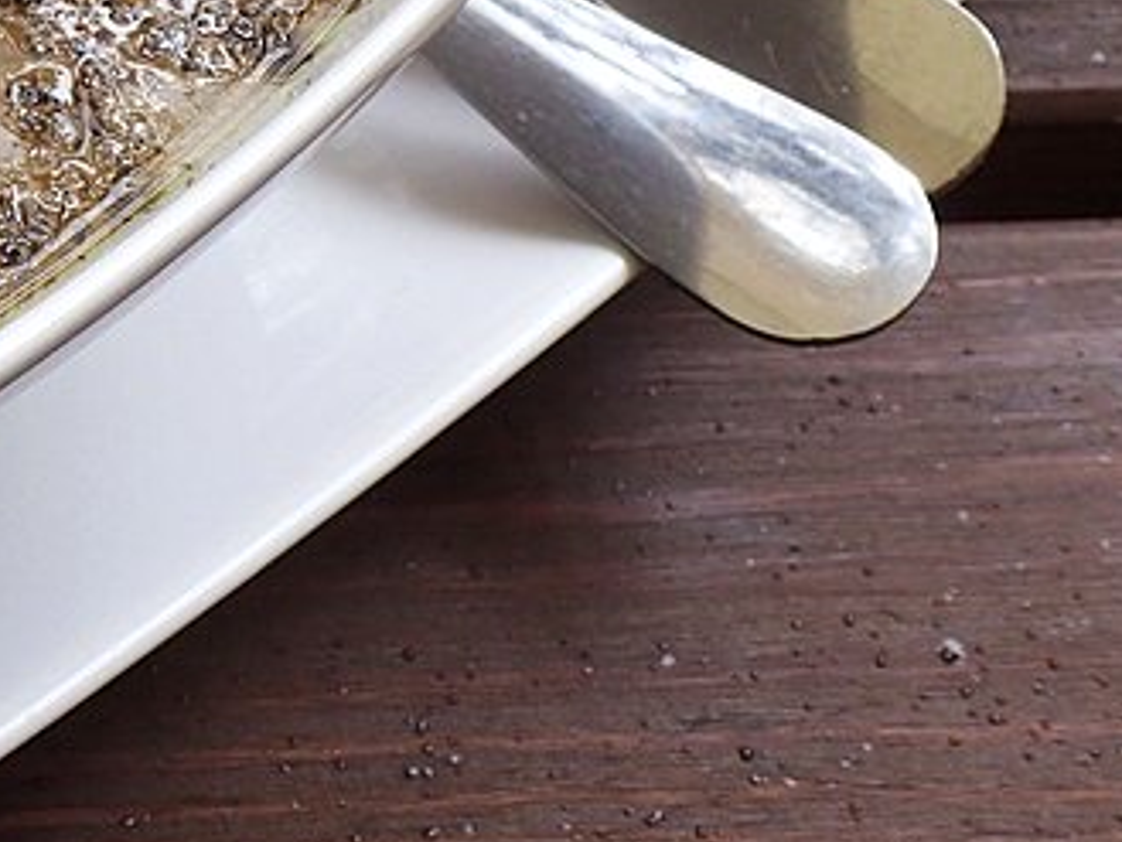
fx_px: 2659
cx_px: -355
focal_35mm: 82
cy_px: -199
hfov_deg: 21.4
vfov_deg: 17.1
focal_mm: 5.5
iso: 100
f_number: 3.2
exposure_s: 1/160
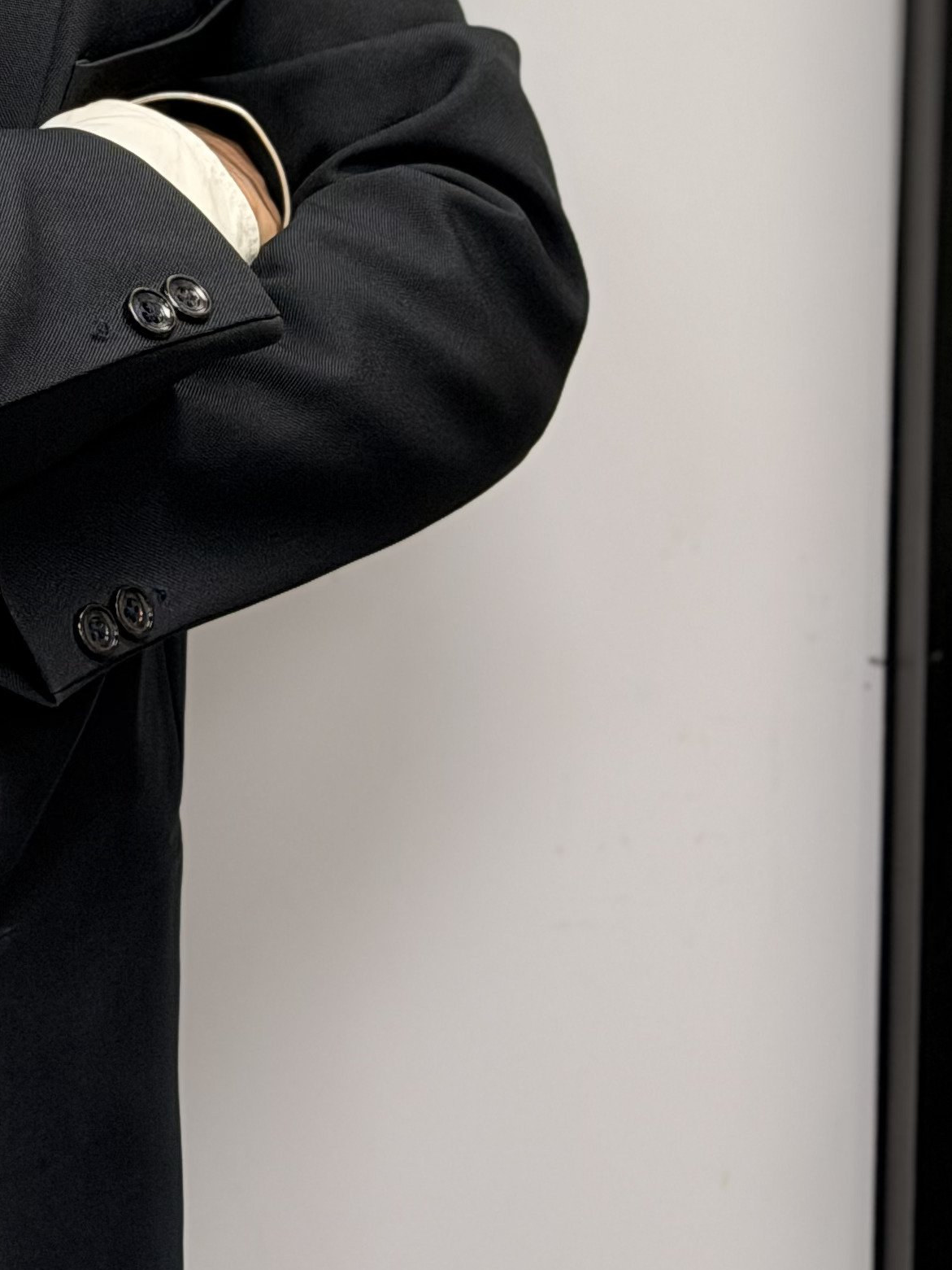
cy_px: -287
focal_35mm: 124
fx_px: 4546
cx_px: -269
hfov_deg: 11.6
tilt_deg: -4.4
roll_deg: -0.6
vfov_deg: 15.3
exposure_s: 1/50
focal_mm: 6.76
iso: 50
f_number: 1.78
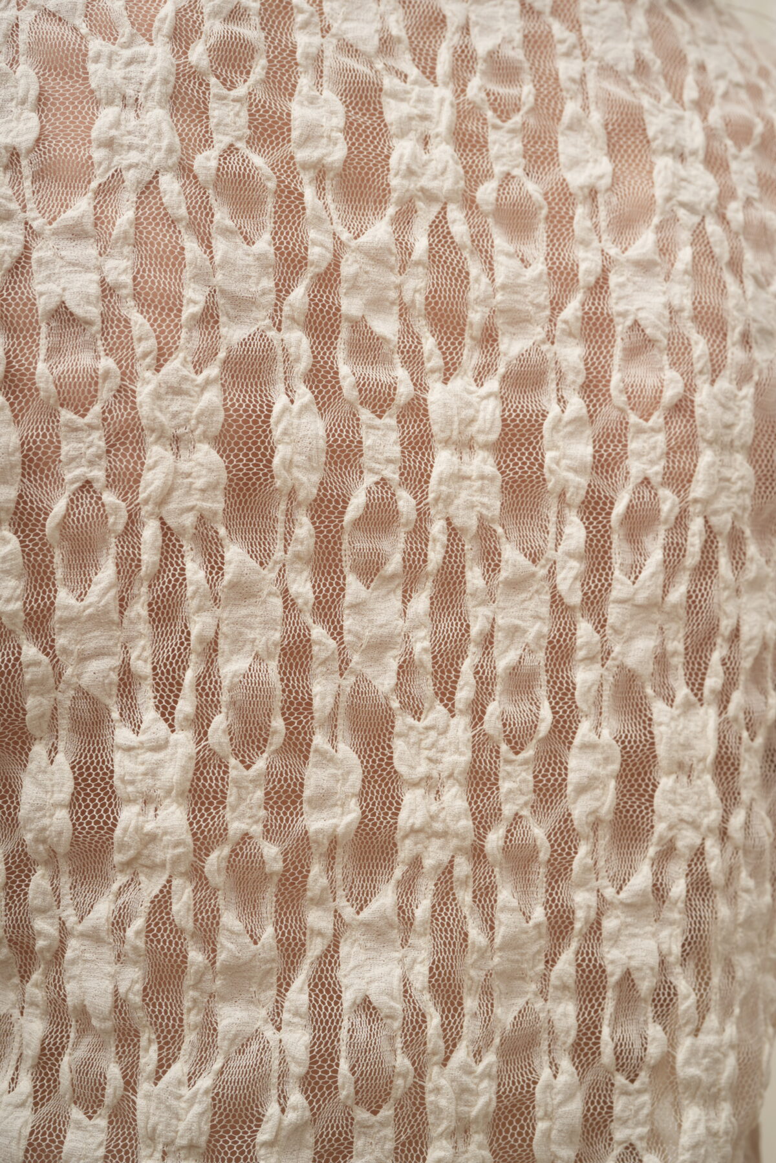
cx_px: 388
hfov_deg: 27.0
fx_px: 1617
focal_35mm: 50
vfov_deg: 39.6
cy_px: 582
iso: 500
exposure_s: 1/125
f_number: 8
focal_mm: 50
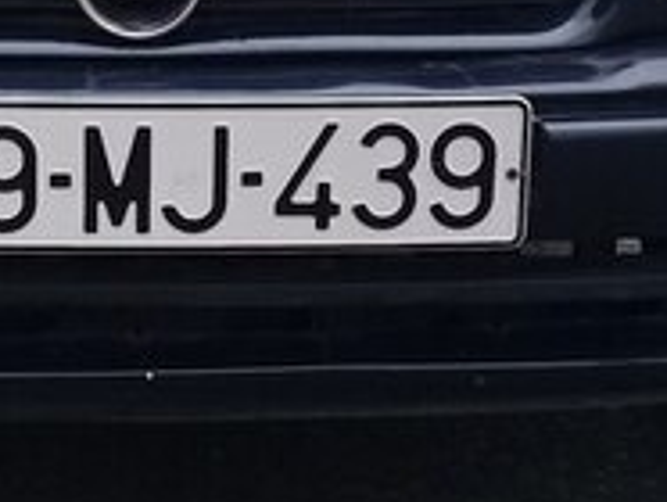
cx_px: 147
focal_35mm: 110
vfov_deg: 12.9
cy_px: -195
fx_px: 2122
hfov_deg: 17.7
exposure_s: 1/245
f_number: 2.2
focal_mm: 3.3
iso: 50
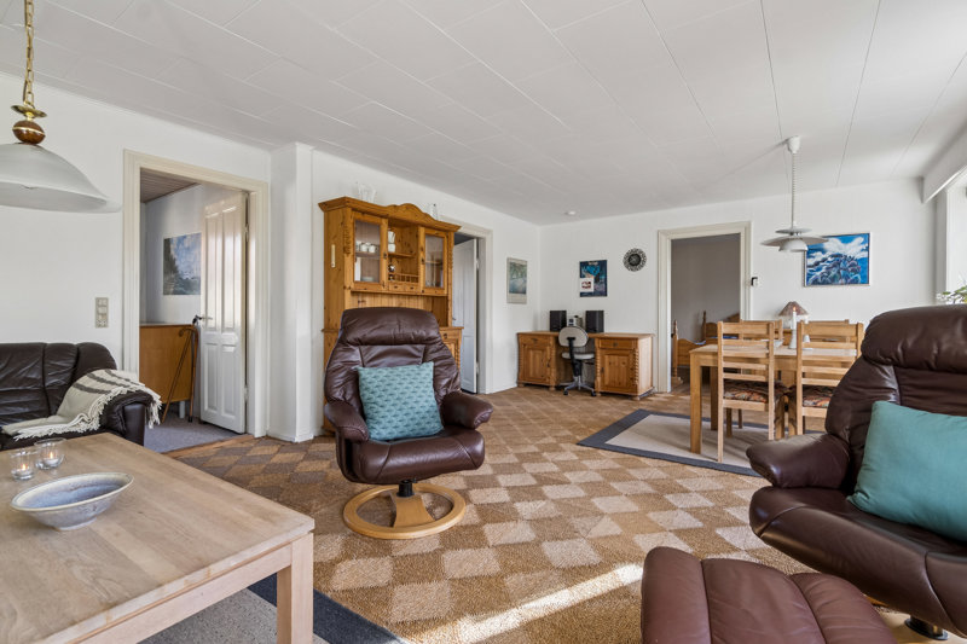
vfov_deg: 72.0
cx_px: 484
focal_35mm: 16
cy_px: 322
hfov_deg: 95.0
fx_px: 443
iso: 200
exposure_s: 1/40
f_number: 8
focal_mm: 11
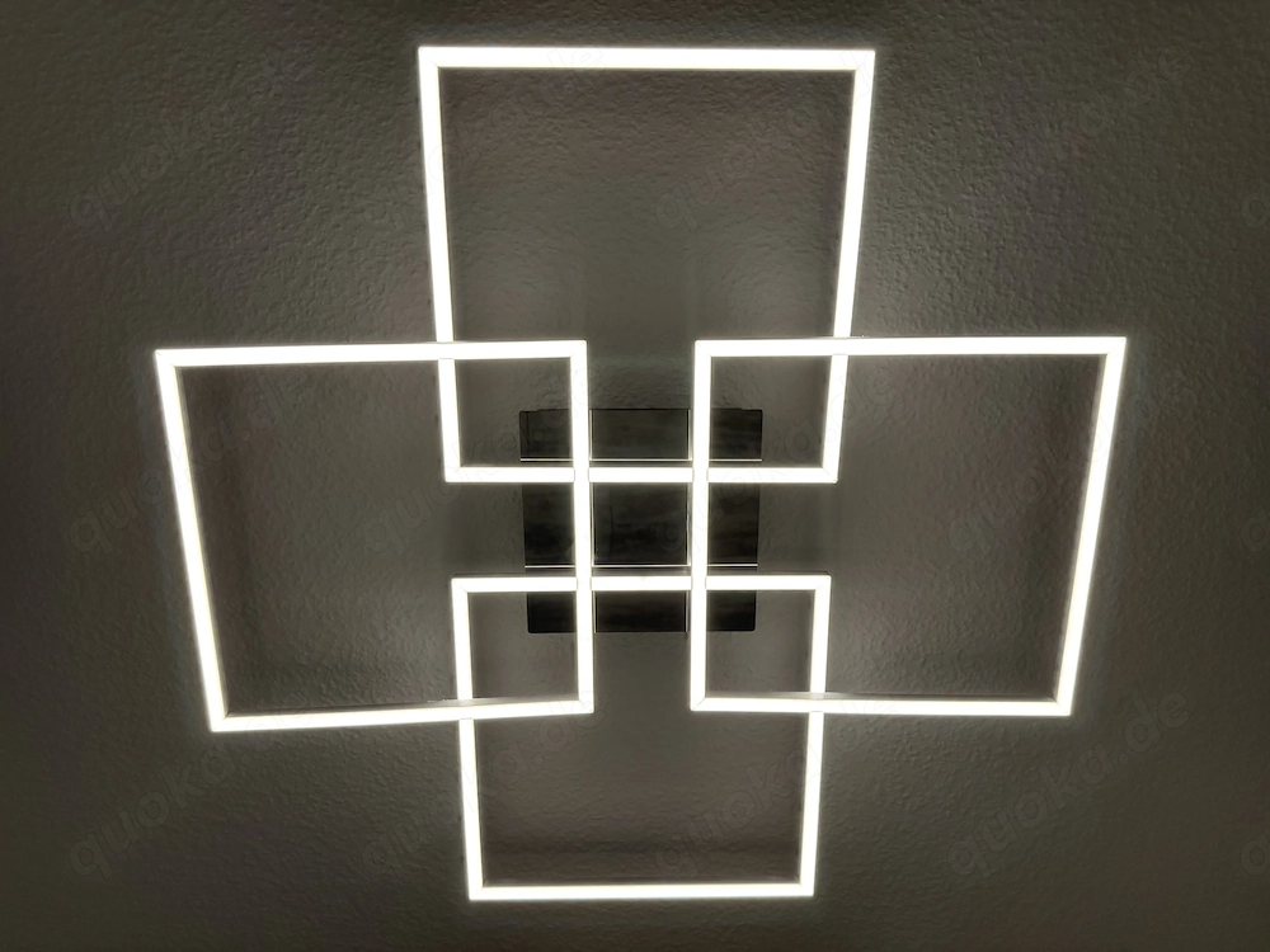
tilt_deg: +73.8
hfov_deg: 71.6
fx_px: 881
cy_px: 476
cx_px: 635
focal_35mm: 24
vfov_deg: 56.8
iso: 160
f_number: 1.78
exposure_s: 1/100
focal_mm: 6.76
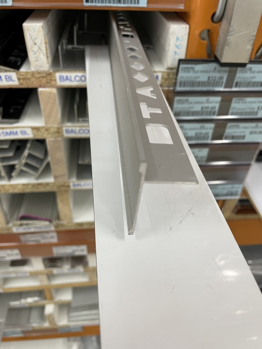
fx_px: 262
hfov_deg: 53.1
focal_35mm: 26
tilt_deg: -39.9
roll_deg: -2.6
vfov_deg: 67.3
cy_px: 174
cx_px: 131
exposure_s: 1/50
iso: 64
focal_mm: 4.2
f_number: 1.6
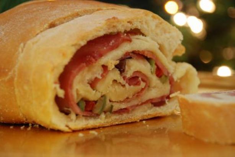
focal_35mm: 112
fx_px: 735
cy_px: 78
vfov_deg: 12.2
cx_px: 118
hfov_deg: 18.2
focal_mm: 75
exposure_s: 1/5
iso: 400
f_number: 5.6
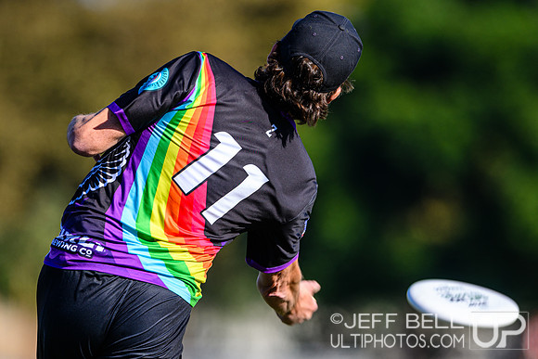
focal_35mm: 719
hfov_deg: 2.9
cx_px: 266
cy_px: 248
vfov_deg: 1.9
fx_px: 10747
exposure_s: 1/1000
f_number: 3.2
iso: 100
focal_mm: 400
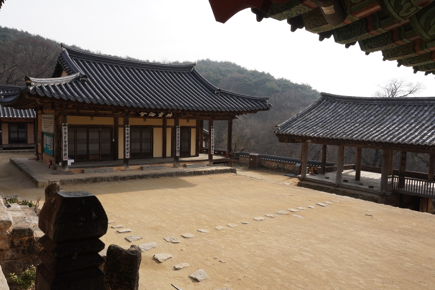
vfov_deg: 46.4
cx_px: 218
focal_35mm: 28
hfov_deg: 65.5
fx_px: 338
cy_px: 145
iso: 400
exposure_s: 1/100
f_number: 20
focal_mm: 28
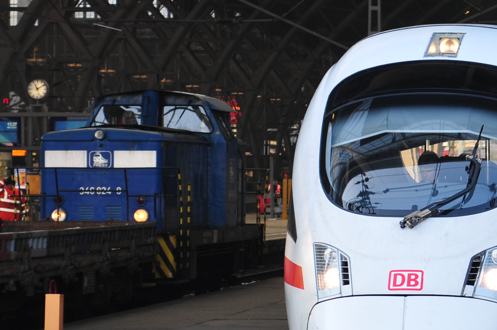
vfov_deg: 6.5
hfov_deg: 9.5
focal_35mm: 212
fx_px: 2924
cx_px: 702
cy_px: 132
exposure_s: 1/100
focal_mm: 50
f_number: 5
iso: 200
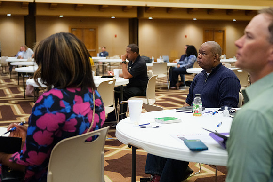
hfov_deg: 37.8
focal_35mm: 53
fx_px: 398
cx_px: 136
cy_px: 91
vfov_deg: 25.8
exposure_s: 1/125
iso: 1600
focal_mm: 33.5
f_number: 1.8
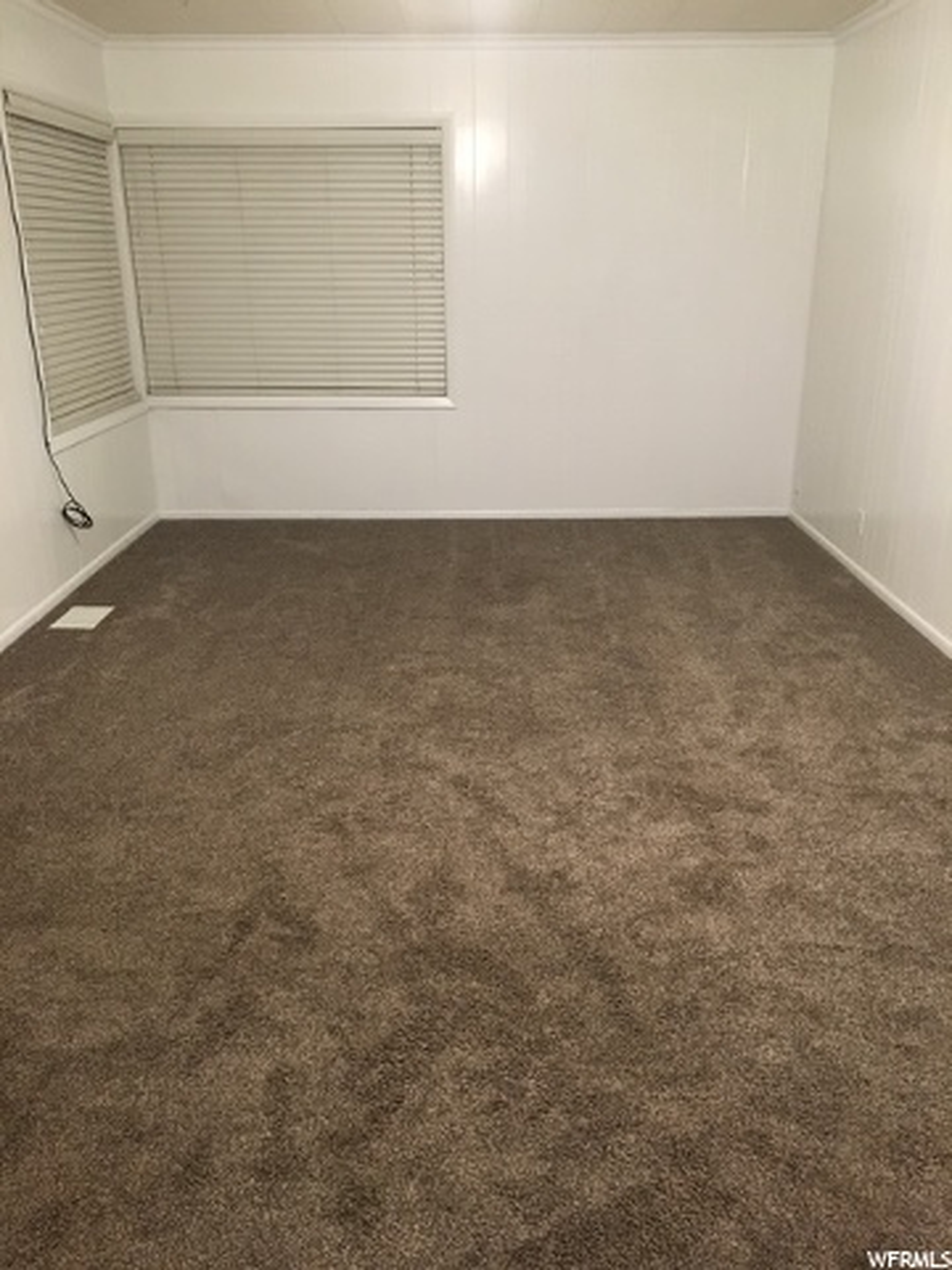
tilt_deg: -19.9
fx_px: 1063
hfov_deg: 48.2
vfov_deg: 61.7
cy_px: 635
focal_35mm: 29
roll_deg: +1.5
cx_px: 476
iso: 200
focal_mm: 4.15
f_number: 2.2
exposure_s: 1/15
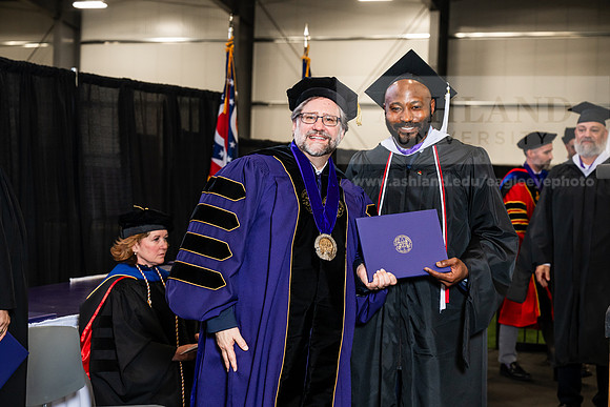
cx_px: 305
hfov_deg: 28.8
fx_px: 1186
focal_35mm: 70
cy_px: 204
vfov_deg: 19.5
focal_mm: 70
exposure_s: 1/200
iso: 1250
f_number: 4.5
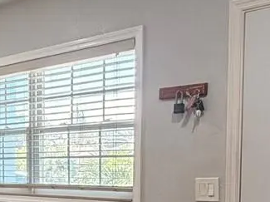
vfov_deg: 20.6
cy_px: 197
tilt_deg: -3.2
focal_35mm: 69
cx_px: 5
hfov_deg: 26.8
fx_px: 538
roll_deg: +0.8
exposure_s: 1/60
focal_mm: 2.22
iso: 320
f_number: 2.2
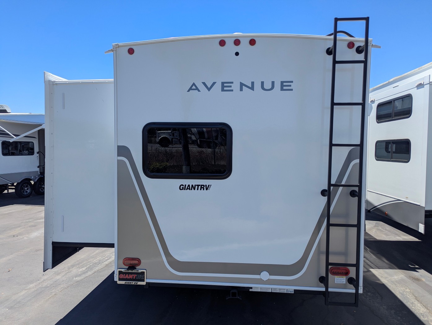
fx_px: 300
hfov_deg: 71.5
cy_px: 162
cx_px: 216
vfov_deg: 56.9
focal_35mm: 24
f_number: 1.85
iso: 44
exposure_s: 1/1639
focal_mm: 6.81
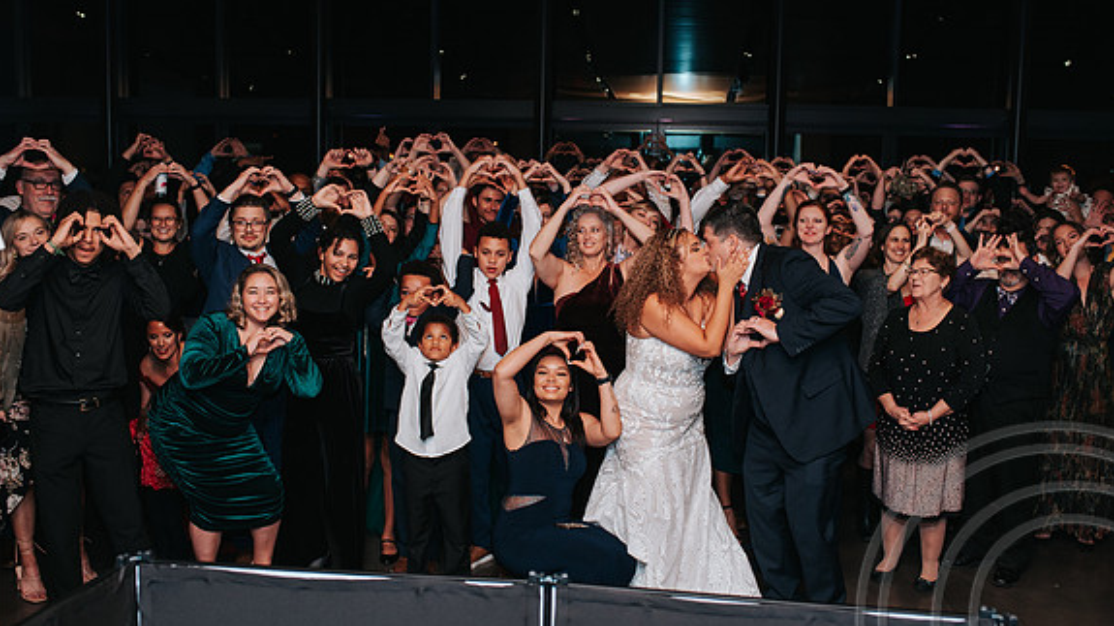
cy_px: 280
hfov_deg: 54.0
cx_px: 556
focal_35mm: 37
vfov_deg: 31.9
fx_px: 1093
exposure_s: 1/200
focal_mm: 35
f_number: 3.5
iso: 1000
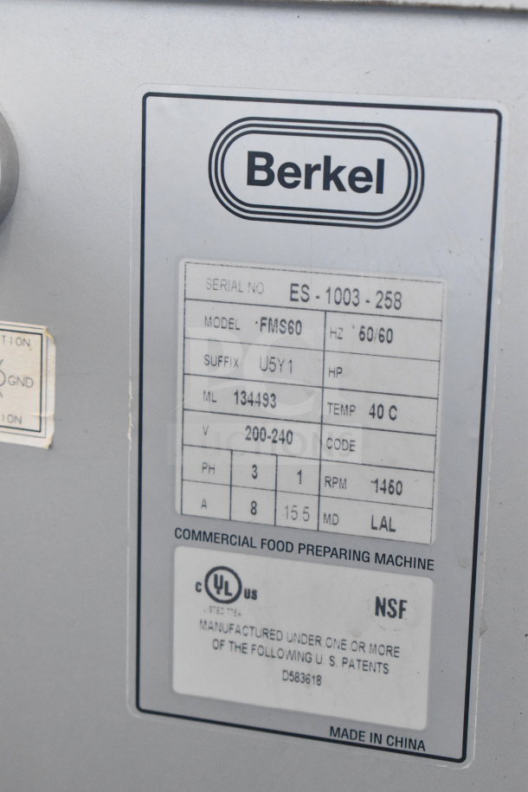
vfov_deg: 24.6
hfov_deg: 16.6
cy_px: 396
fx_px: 1815
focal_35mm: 82
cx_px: 264
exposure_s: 1/160
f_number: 7.1
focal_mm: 55
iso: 6400
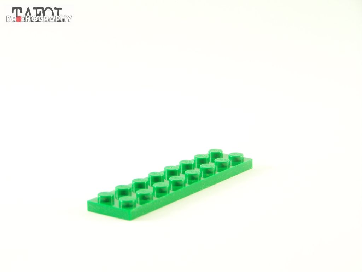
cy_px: 136
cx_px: 181
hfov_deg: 18.7
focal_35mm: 105
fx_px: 1098
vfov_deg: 14.1
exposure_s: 1/30
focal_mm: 17.5
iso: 200
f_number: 3.2
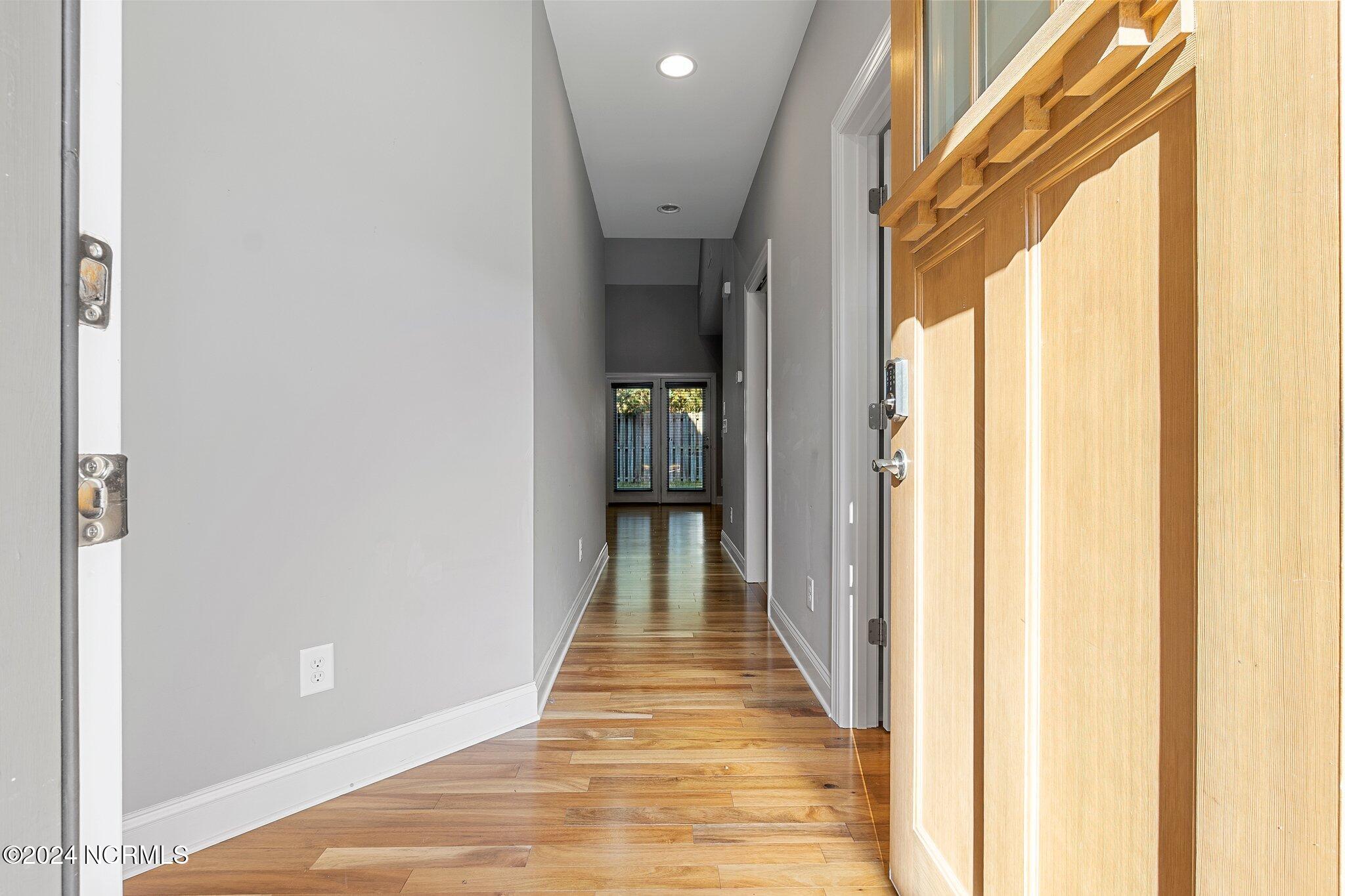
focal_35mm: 16
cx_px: 672
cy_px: 448
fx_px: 598
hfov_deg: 96.7
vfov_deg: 73.7
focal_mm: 11
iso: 50
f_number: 8
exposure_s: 1/2.5
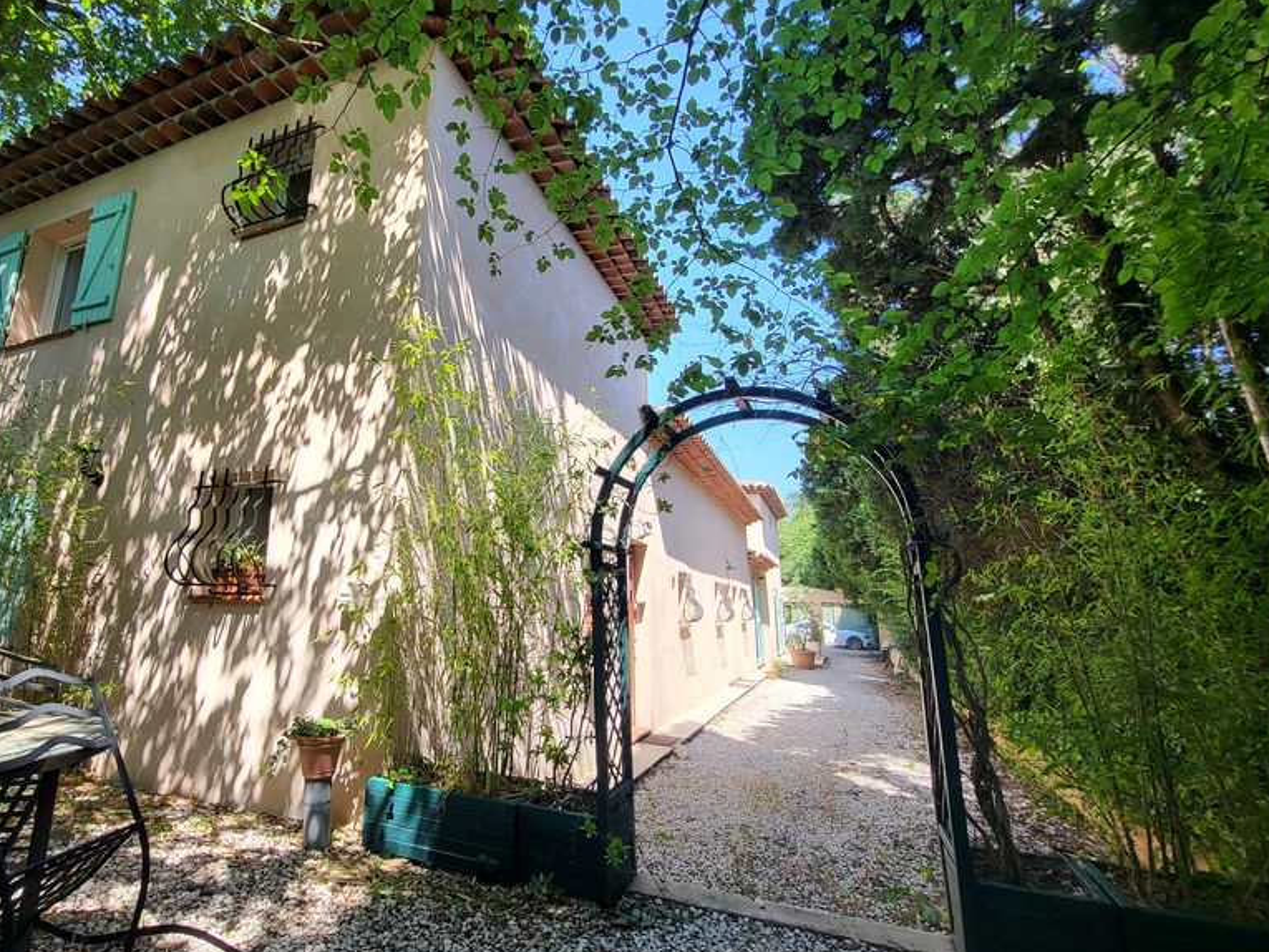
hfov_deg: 90.1
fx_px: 623
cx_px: 523
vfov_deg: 74.6
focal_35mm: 17
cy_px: 430
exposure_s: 1/224
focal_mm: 1.74
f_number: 2.2
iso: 32
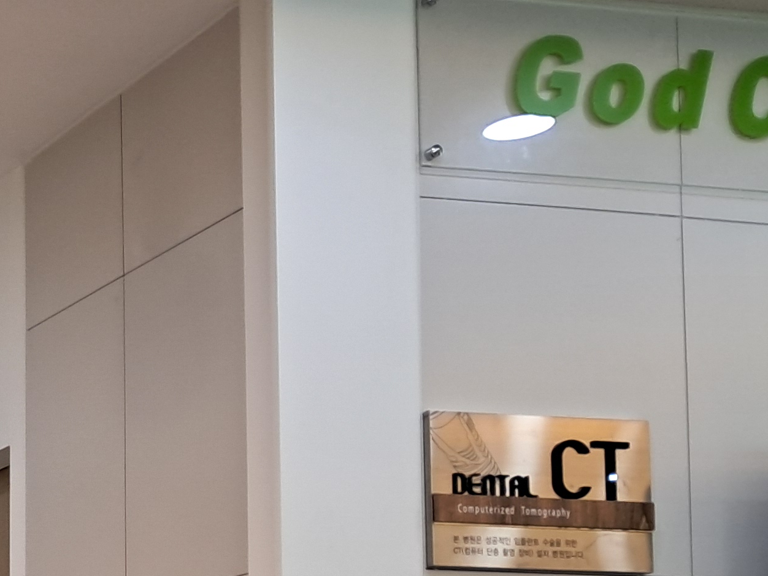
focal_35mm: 88
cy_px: 771
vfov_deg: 15.8
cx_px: -459
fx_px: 1952
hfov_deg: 18.9
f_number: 1.8
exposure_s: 1/60
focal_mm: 4
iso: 125
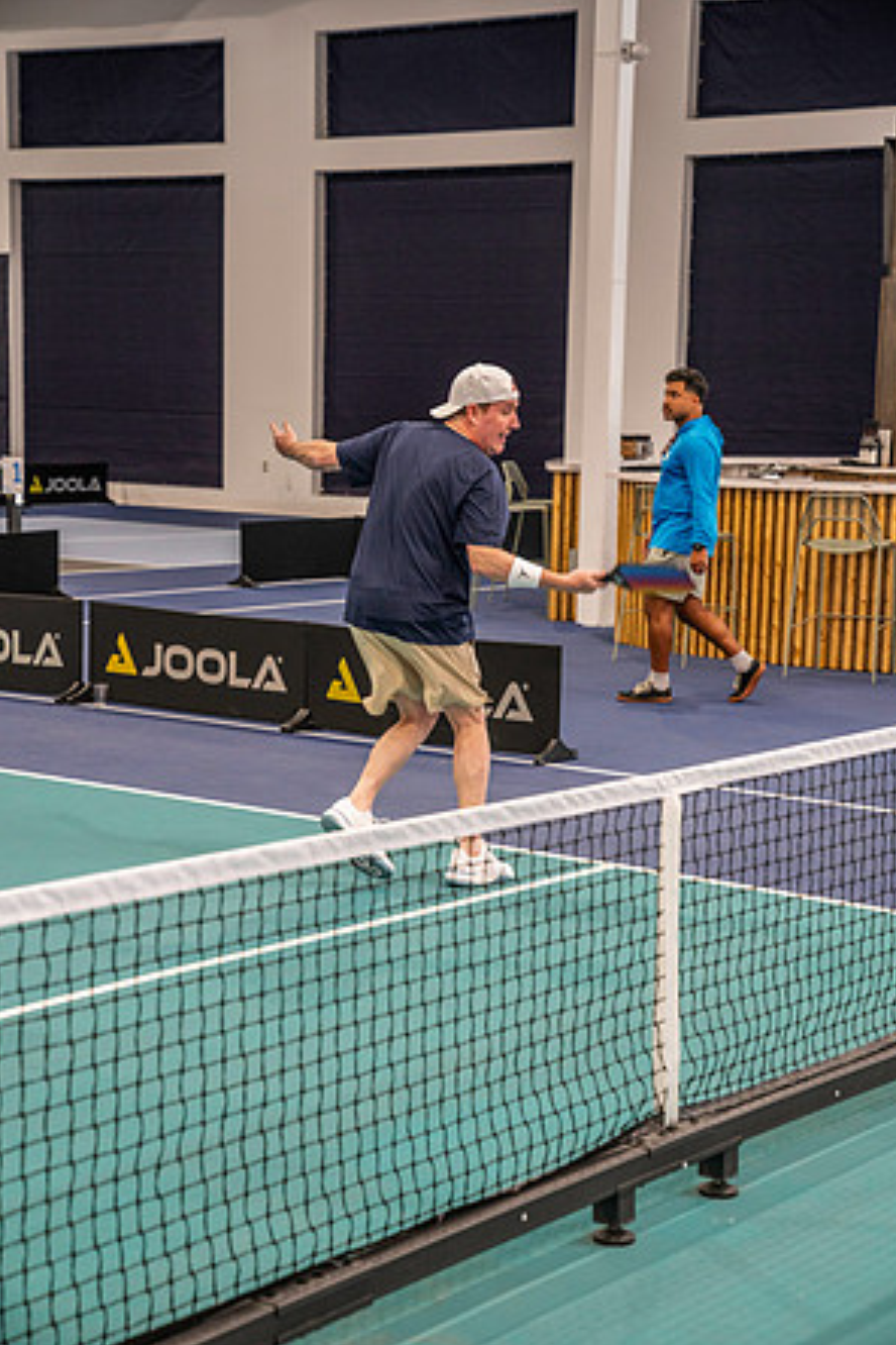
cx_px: 451
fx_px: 2650
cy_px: 679
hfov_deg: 19.2
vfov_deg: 28.5
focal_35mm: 71
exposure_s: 1/200
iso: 2000
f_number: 4.5
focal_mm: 70
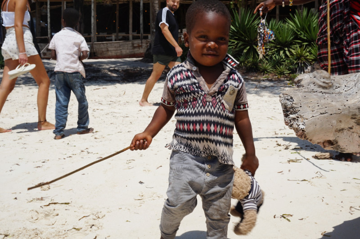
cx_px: 180
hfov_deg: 46.4
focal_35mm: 42
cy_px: 120
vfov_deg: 31.8
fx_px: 420
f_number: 14
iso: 100
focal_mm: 28
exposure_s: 1/200
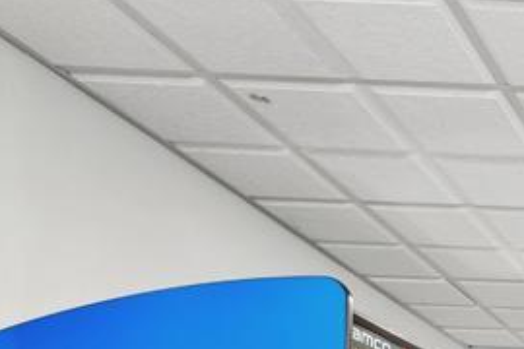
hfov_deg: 23.9
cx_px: 883
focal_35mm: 53
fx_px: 771
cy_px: 619
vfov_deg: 19.5
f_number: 8
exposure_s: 1/3.33
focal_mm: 14
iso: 400
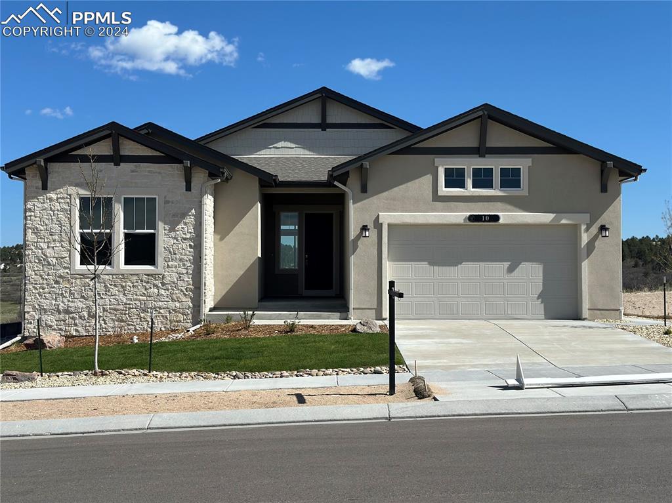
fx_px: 931
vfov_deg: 30.2
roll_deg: +0.4
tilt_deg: +1.8
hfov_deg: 39.7
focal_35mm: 48
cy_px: 252
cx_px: 336
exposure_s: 1/8929
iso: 100
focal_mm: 6.86
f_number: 1.78
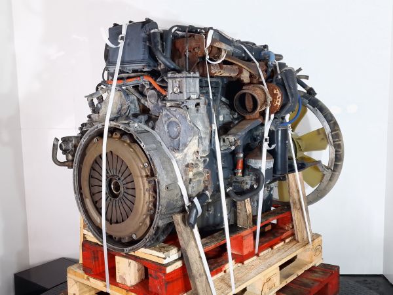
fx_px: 261
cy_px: 148
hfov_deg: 73.9
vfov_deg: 58.9
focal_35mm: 23
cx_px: 196
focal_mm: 6.4
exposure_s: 1/50
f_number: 1.8
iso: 160
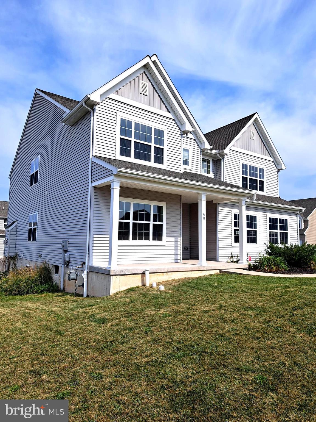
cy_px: 211
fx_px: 292
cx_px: 158
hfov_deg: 56.8
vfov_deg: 71.6
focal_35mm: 24
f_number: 1.8
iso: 50
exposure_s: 1/1401
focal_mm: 5.23
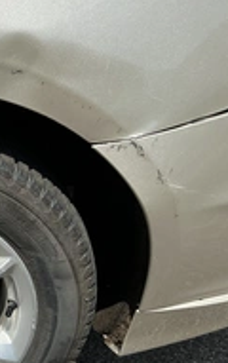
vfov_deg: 32.2
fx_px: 614
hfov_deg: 18.6
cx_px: -116
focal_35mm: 62
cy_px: 283
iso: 25
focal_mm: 3
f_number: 1.8
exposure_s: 1/2320
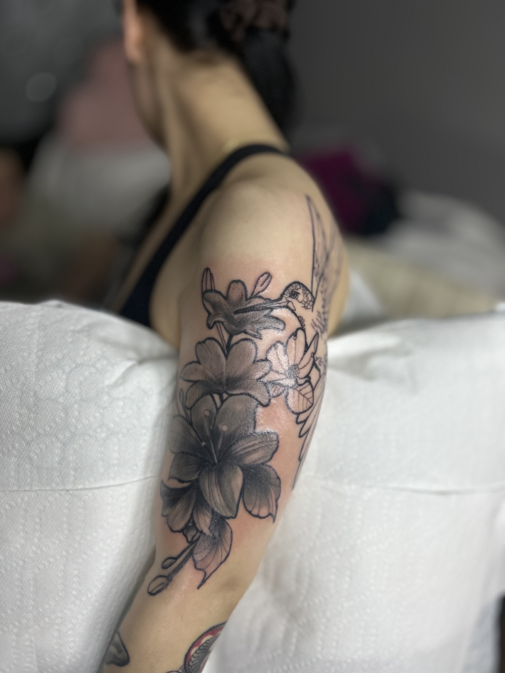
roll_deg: -11.4
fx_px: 506
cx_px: 252
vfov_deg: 67.3
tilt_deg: -28.0
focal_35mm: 26
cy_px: 336
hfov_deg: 53.1
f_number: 1.5
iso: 250
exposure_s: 1/60
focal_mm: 5.7
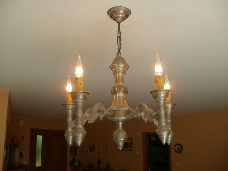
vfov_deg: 39.7
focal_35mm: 36
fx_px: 237
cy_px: 86
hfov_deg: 51.4
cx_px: 114
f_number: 3.5
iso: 100
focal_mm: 6.3
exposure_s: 1/125
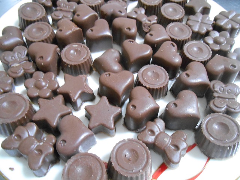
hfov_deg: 67.3
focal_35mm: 26
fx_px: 180
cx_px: 120
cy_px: 90
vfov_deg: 53.1
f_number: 3.4
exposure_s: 1/10
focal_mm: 4.7
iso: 800
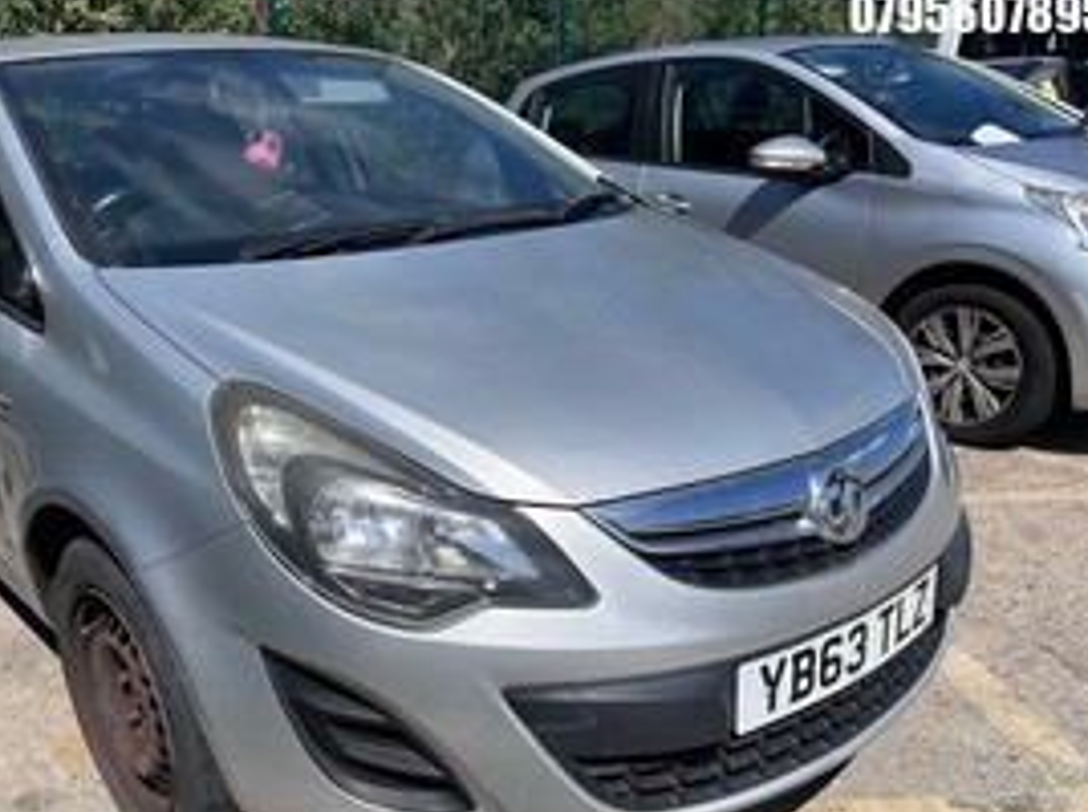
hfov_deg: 53.6
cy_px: 467
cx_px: 430
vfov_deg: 41.6
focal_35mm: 34
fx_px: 1067
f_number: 1.5
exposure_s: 1/5882
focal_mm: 5.7
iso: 50
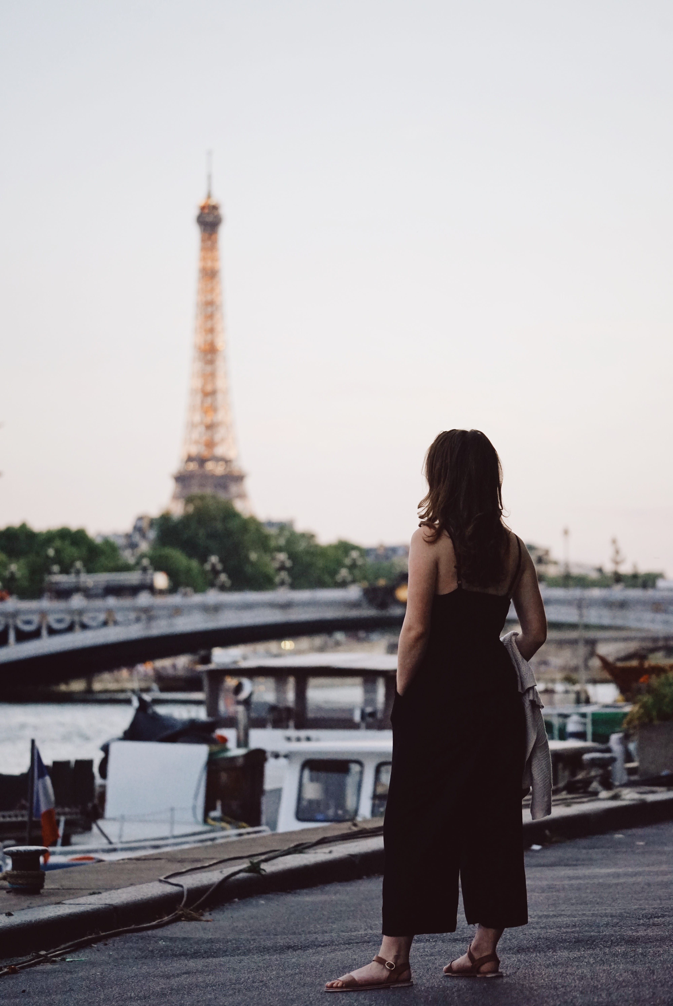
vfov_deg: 20.2
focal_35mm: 101
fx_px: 2825
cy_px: 503
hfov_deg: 13.6
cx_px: 336
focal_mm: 101
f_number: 4
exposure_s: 1/200
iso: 2500
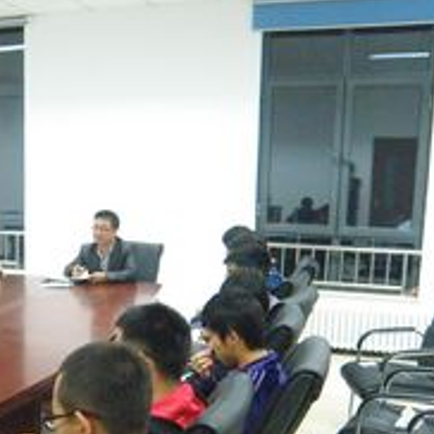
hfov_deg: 30.6
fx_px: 752
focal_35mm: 53
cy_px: 318
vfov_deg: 31.7
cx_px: 36
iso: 800
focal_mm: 4.6
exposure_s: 1/40
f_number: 2.8
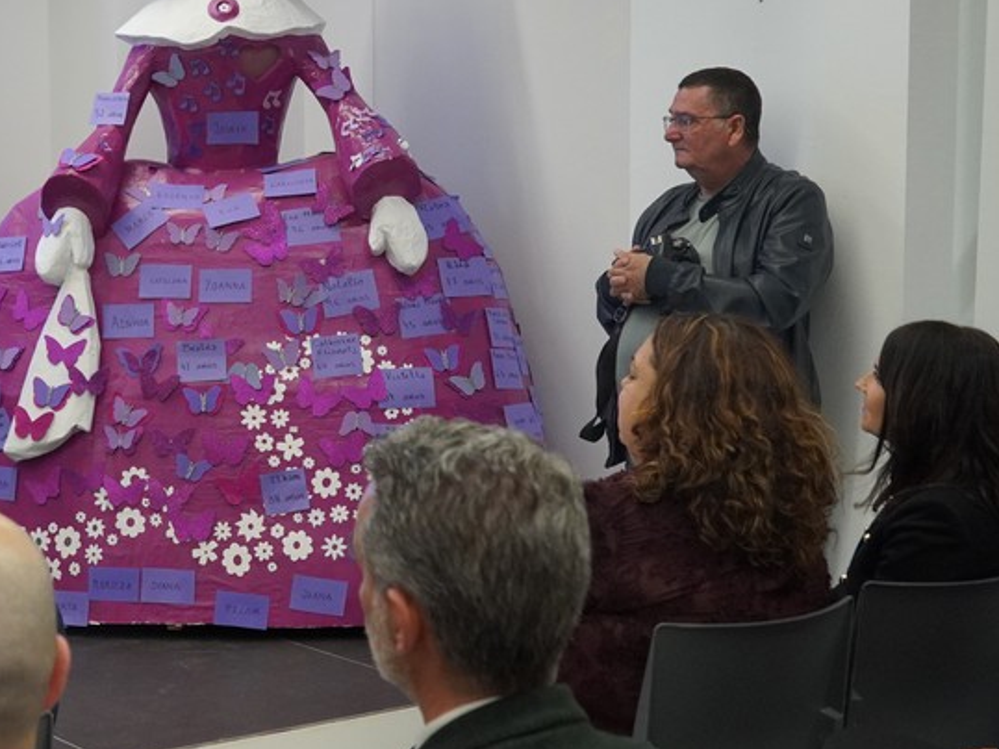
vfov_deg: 19.9
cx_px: -35
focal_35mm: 74
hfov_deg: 24.9
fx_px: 2135
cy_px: 356
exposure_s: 1/160
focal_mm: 24
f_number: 4
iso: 1250
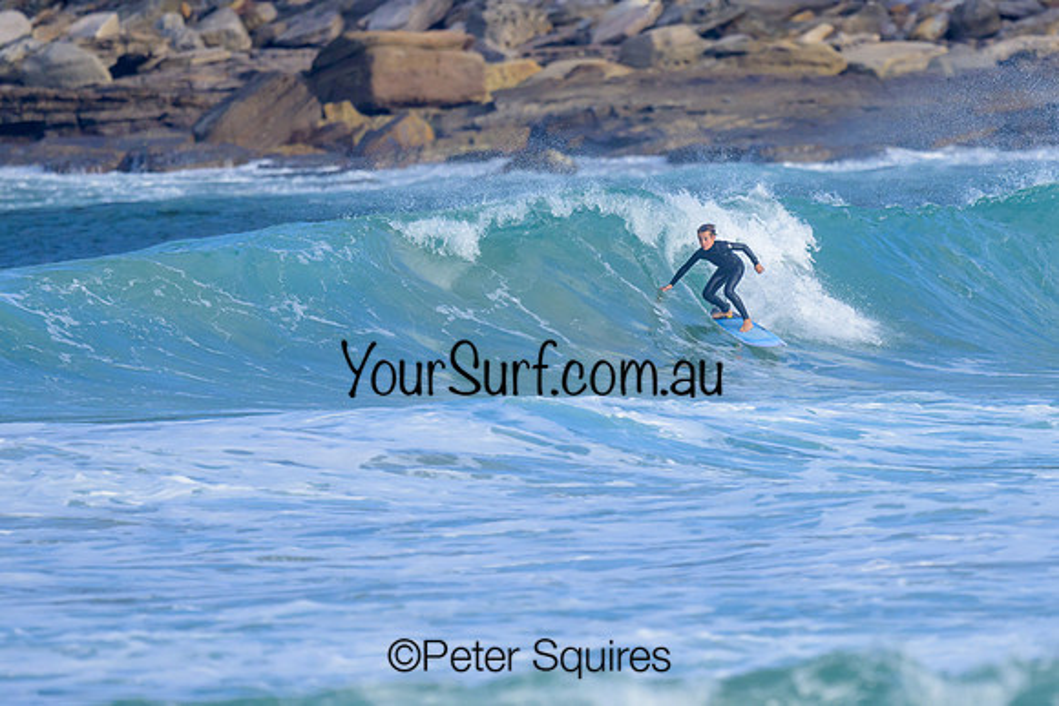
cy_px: 307
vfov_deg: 1.3
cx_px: 672
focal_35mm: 1099
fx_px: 32340
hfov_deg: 1.9
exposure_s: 1/2000
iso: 560
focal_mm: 800
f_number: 6.3
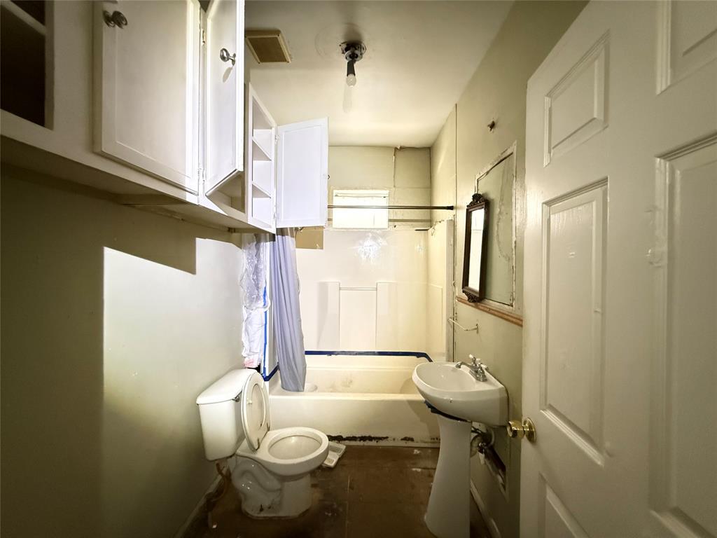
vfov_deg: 85.7
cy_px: 269
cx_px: 358
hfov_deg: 102.1
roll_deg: -0.6
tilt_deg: +0.2
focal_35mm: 14
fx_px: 290
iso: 1600
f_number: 2.2
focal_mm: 2.22
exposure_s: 1/29
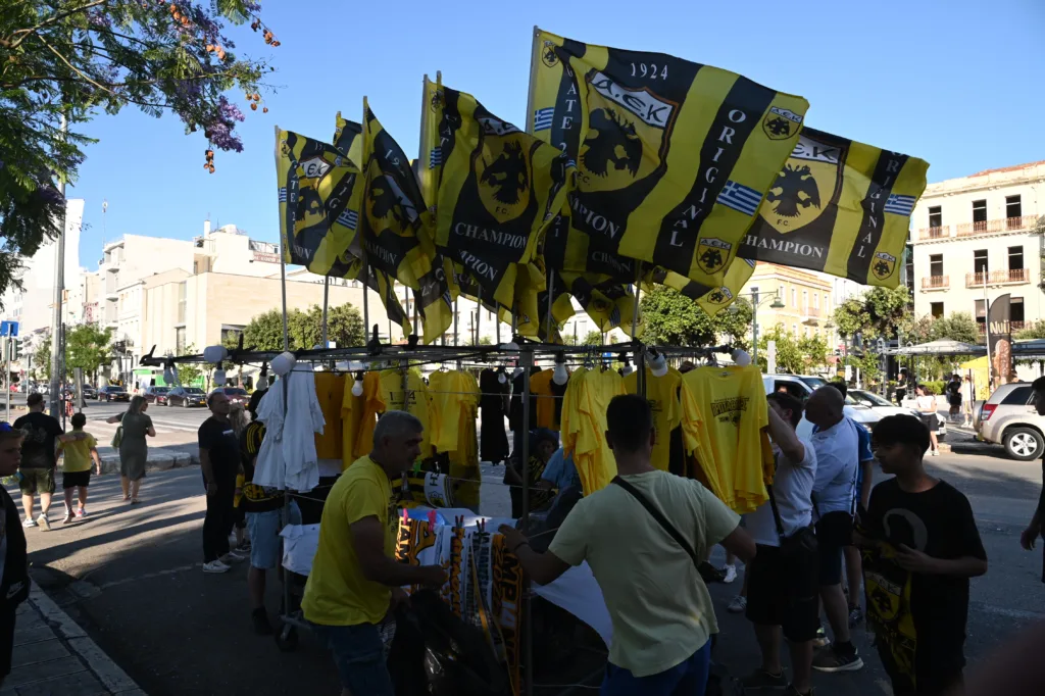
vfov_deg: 53.1
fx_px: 696
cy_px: 348
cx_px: 522
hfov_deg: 73.8
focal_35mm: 24
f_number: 10
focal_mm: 24
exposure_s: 1/400
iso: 500
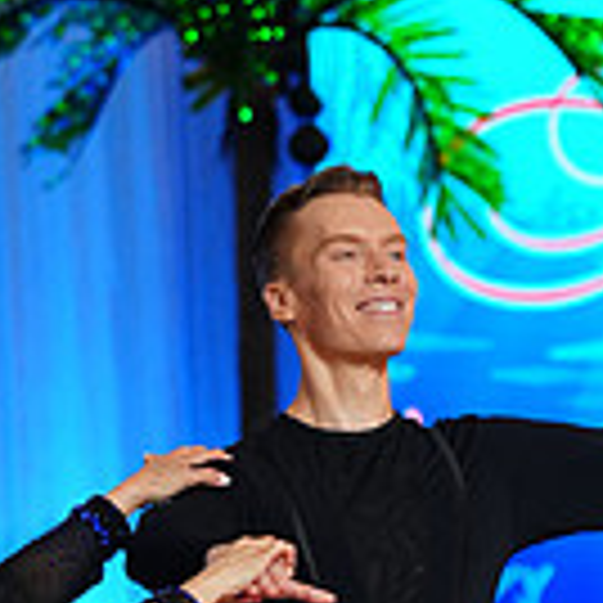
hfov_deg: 4.6
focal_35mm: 385
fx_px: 7588
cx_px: 286
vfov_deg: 4.5
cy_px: 760
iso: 1600
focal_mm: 105
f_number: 4
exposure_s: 1/400
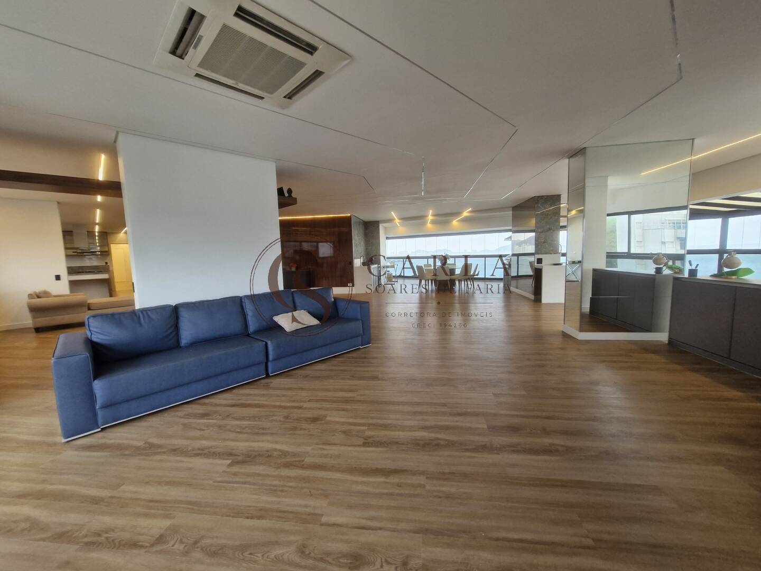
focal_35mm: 13
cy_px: 286
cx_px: 380
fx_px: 286
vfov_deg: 89.9
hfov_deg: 106.2
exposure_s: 1/60
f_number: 2.2
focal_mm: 1.74
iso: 80
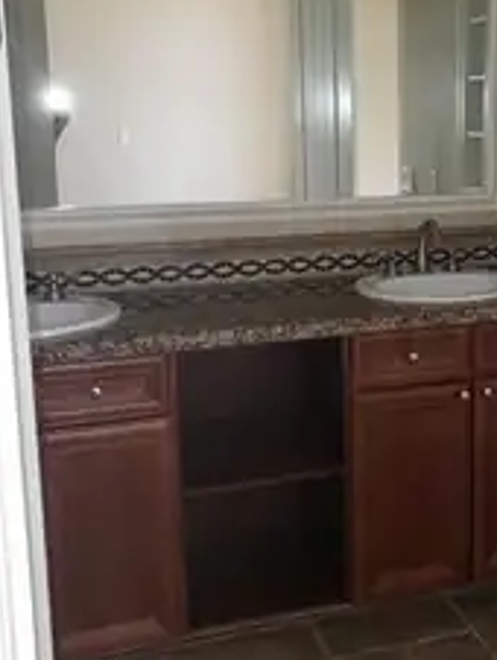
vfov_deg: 41.1
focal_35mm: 46
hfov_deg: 30.8
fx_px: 879
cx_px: 401
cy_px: 295
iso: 125
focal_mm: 4.3
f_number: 2.4
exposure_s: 1/20
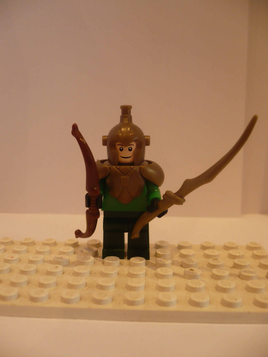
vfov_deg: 52.6
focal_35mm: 35
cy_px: 178
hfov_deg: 40.7
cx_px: 134
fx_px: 361
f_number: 2.8
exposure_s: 1/20
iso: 200
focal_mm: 5.8
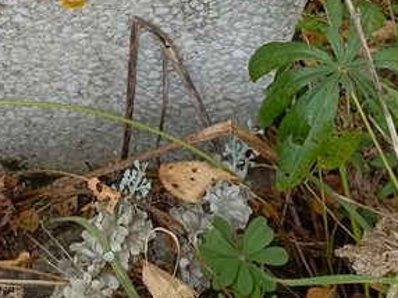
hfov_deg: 27.2
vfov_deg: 19.1
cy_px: -113
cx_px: 71
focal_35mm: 70
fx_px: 804
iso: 106
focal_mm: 4.76
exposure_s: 1/142
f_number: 1.69
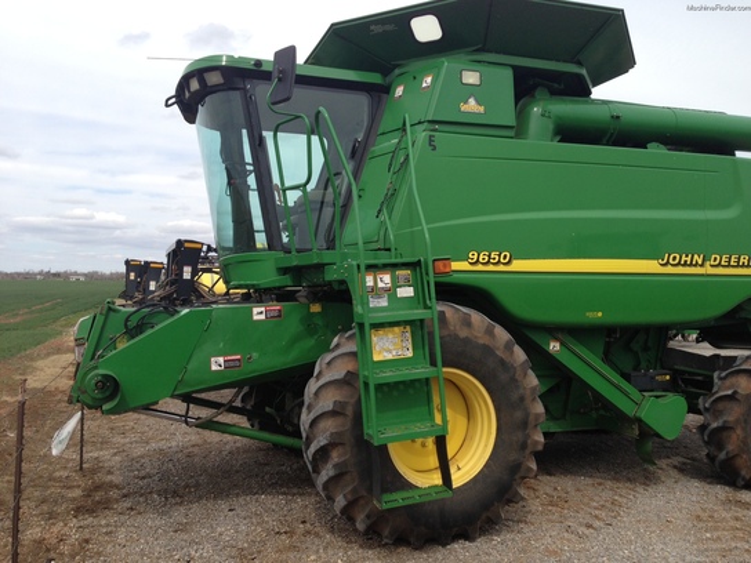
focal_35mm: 33
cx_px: 376
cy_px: 282
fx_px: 716
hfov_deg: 55.4
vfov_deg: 42.9
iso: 50
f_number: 2.4
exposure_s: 1/1232
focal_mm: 4.13
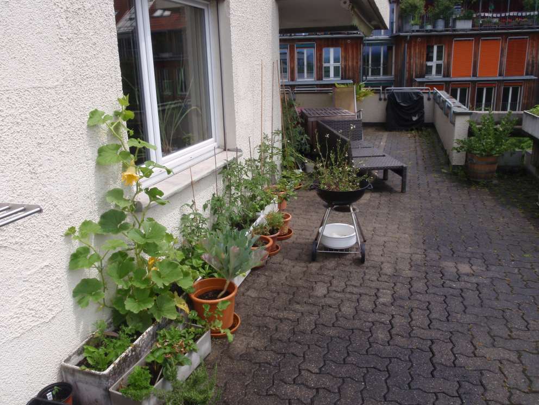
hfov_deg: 63.4
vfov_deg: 49.7
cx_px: 270
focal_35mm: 28
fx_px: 436
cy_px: 202
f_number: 5
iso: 64
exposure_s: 1/320
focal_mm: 5
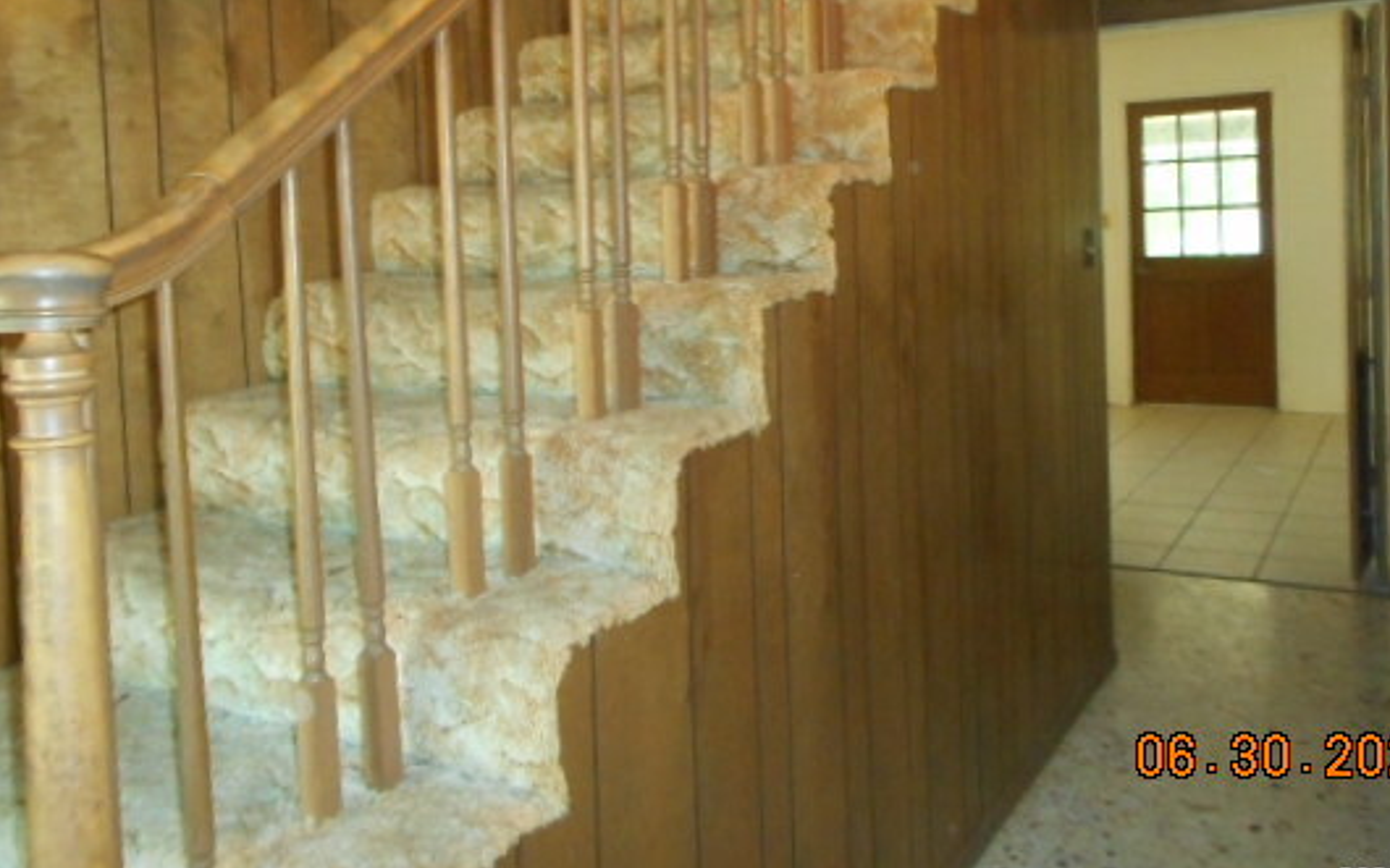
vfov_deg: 38.8
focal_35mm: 32
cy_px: 262
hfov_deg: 59.7
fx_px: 1212
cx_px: 708
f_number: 3.7
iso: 640
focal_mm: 4.5
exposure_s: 1/25
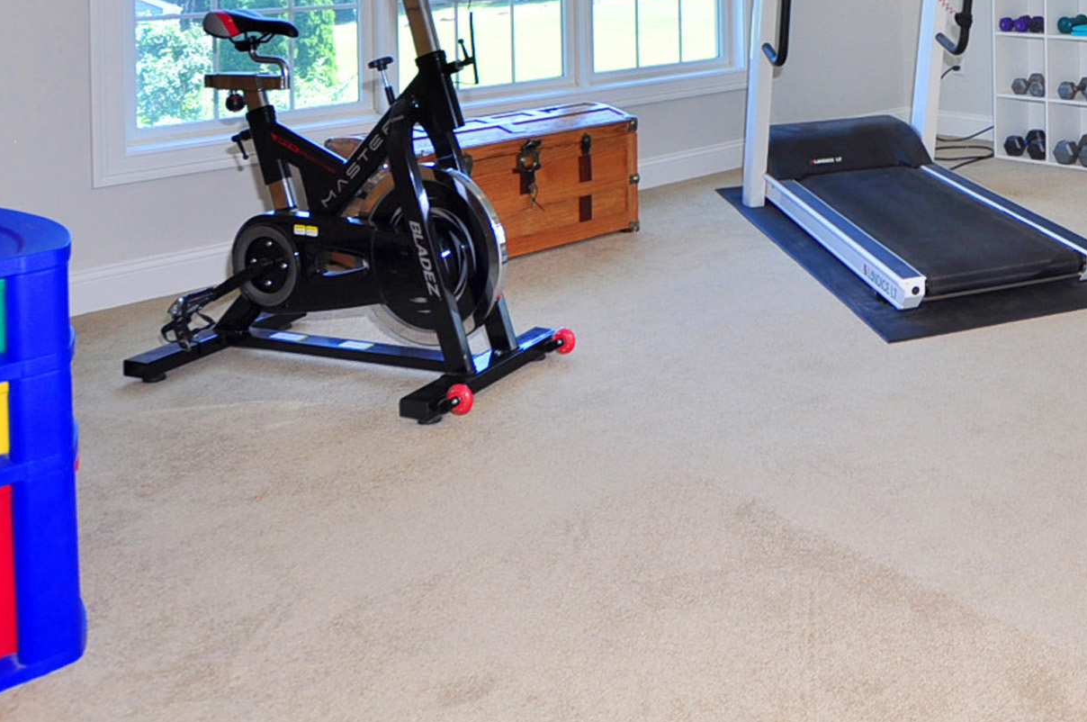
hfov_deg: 48.6
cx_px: 942
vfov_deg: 32.0
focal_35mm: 36
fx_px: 1086
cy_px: -91
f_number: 4
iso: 200
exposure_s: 1/80
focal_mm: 10
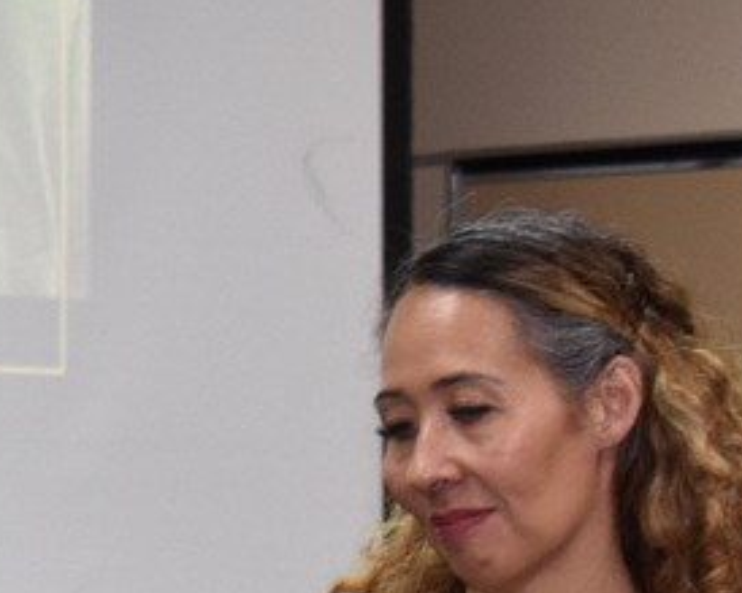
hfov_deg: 6.4
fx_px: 6498
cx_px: -409
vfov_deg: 5.2
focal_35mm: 296
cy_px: 601
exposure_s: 1/13
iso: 250
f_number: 5.6
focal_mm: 48
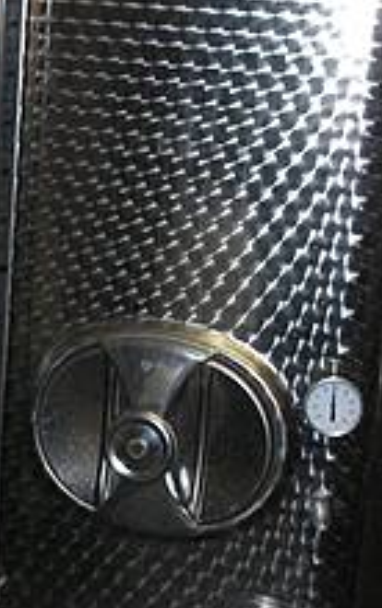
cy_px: 312
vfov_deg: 20.6
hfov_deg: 12.6
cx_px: -122
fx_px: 1678
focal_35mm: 101
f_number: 3
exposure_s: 1/60.1
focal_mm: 5.8
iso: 200
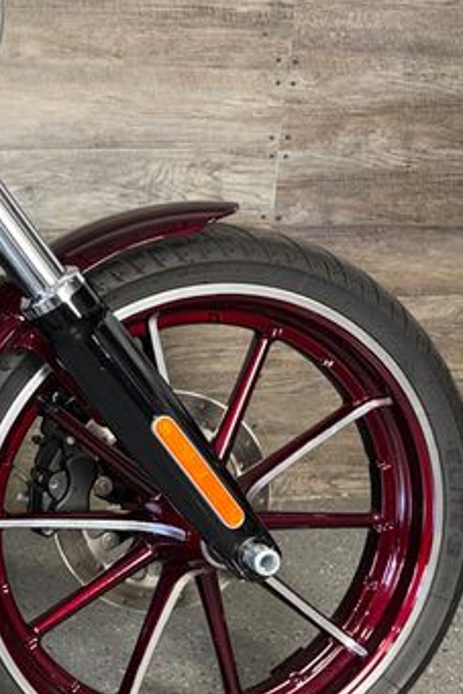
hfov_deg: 24.6
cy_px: 369
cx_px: -155
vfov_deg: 41.9
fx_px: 906
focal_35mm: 47
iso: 64
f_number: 1.78
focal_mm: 6.76
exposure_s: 1/22
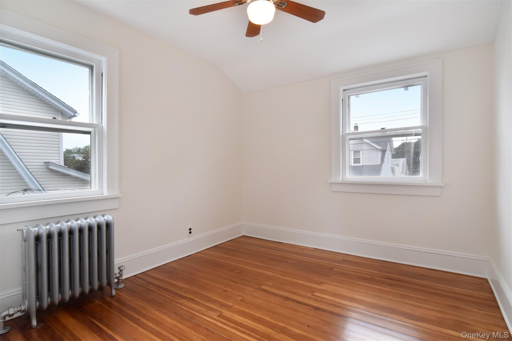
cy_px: 170
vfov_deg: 72.0
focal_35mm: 16
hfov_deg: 95.0
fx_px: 235
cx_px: 256
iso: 640
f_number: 11
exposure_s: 1/160
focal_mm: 11
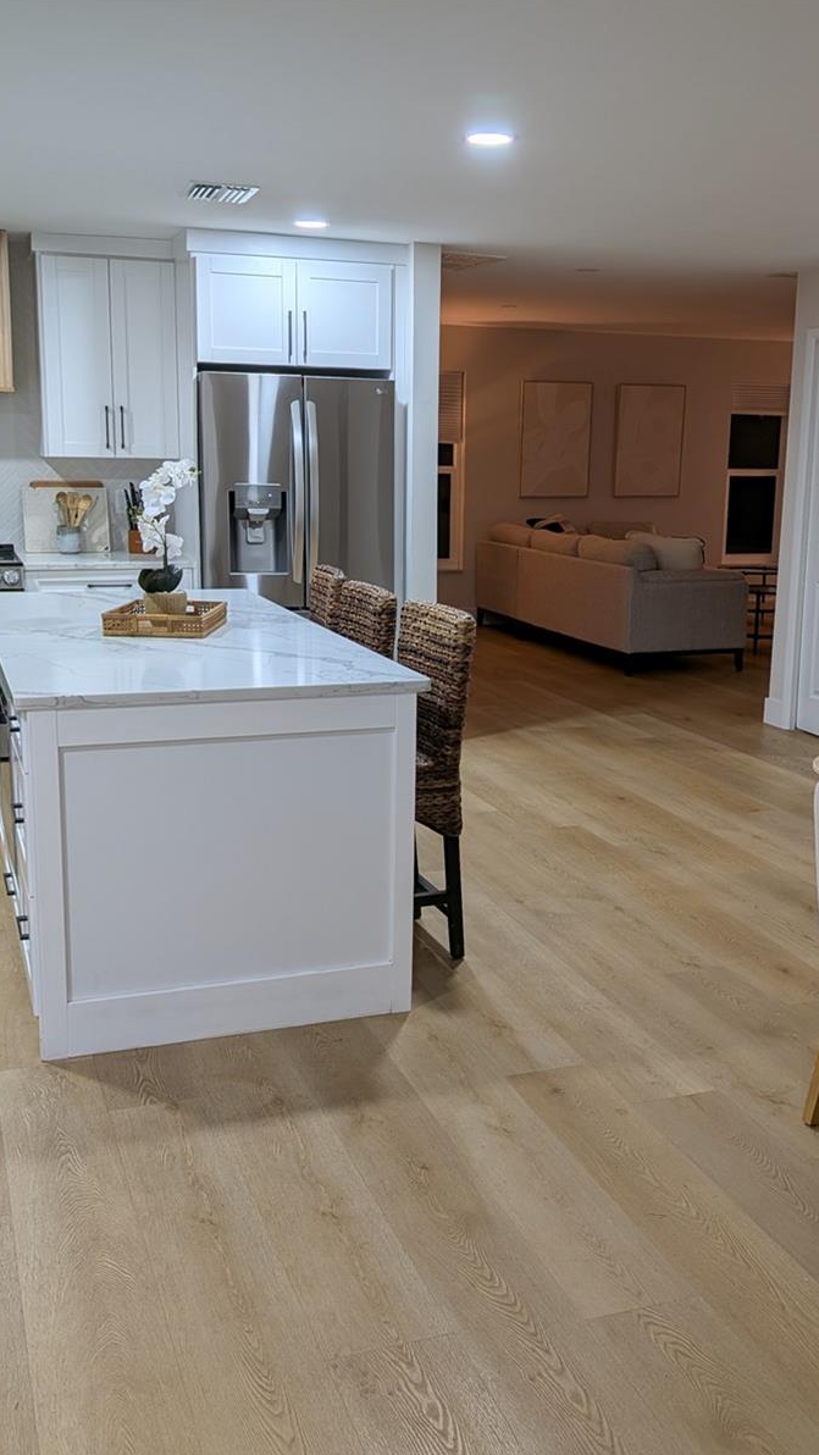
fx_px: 1350
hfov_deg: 33.7
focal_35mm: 35
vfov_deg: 56.6
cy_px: 726
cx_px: 474
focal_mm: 6.9
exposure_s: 1/120
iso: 28
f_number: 1.68
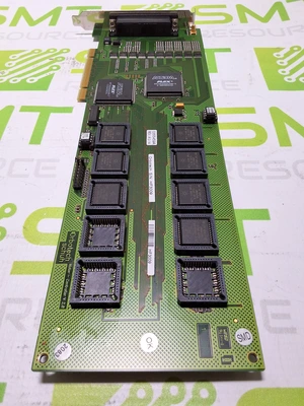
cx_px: 152
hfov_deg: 49.7
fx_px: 328
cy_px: 203
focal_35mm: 28
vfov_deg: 63.4
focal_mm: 2.91
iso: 64
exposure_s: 1/120
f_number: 1.9
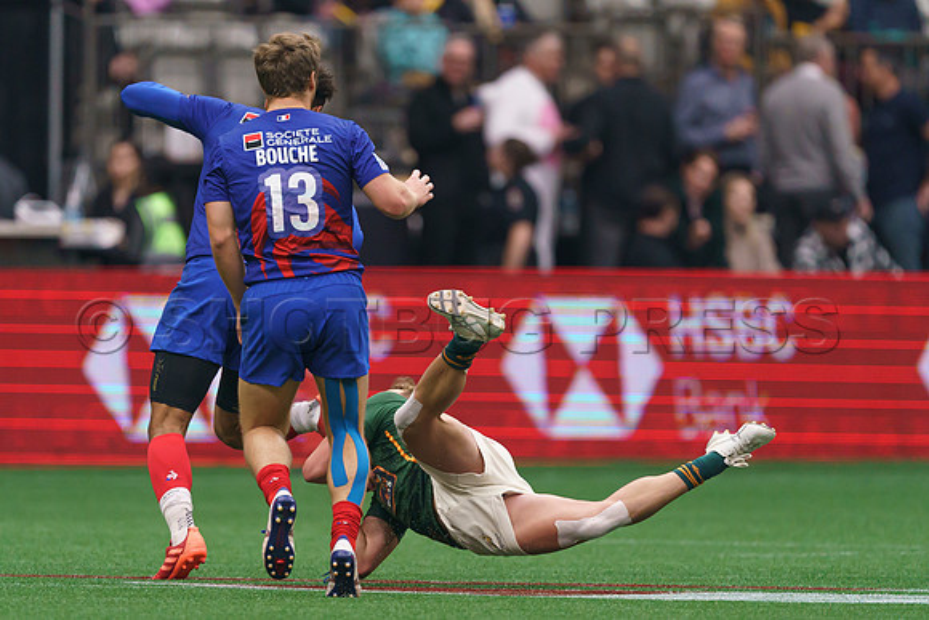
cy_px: 322
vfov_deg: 1.5
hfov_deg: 2.3
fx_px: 23596
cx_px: 382
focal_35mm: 914
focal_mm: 600
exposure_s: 1/3200
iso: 2500
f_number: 4
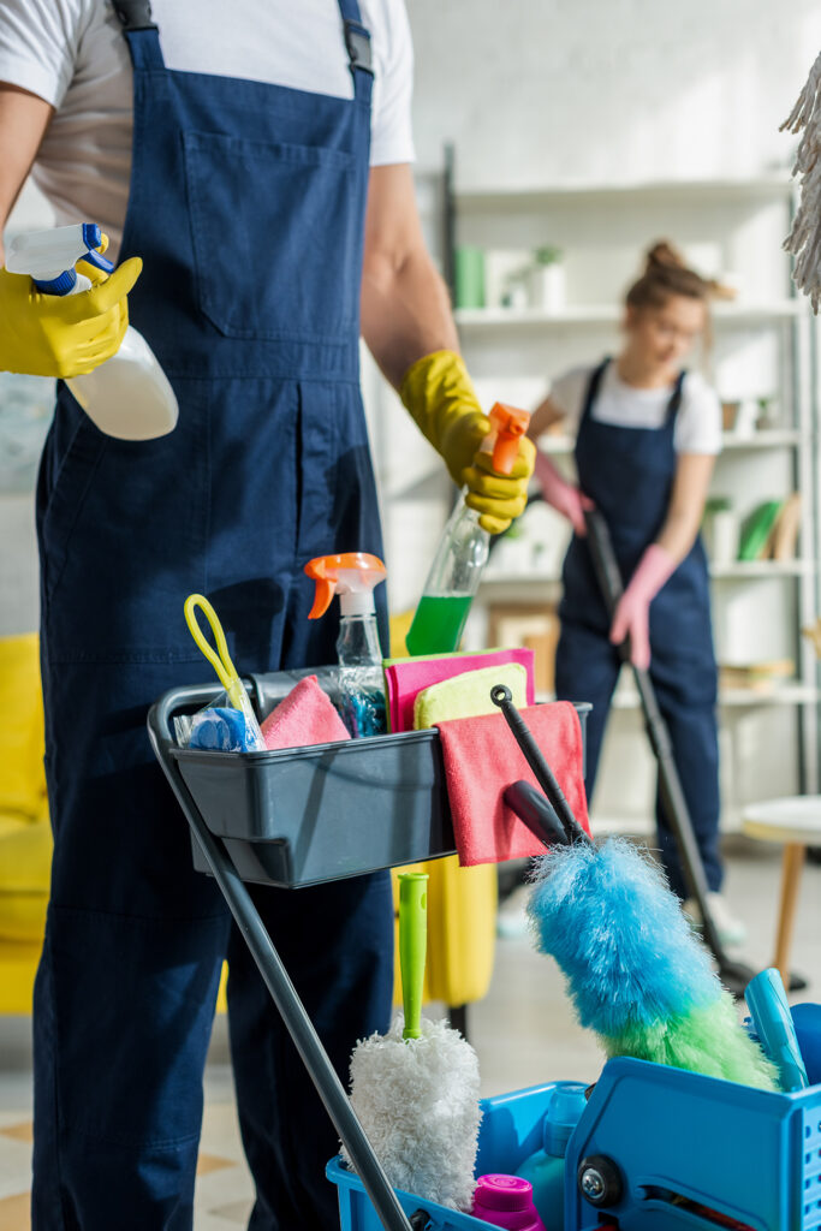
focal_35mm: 50
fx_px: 1710
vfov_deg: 39.6
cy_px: 616
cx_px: 410
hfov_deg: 27.0
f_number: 3.5
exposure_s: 1/200
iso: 200
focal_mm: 50
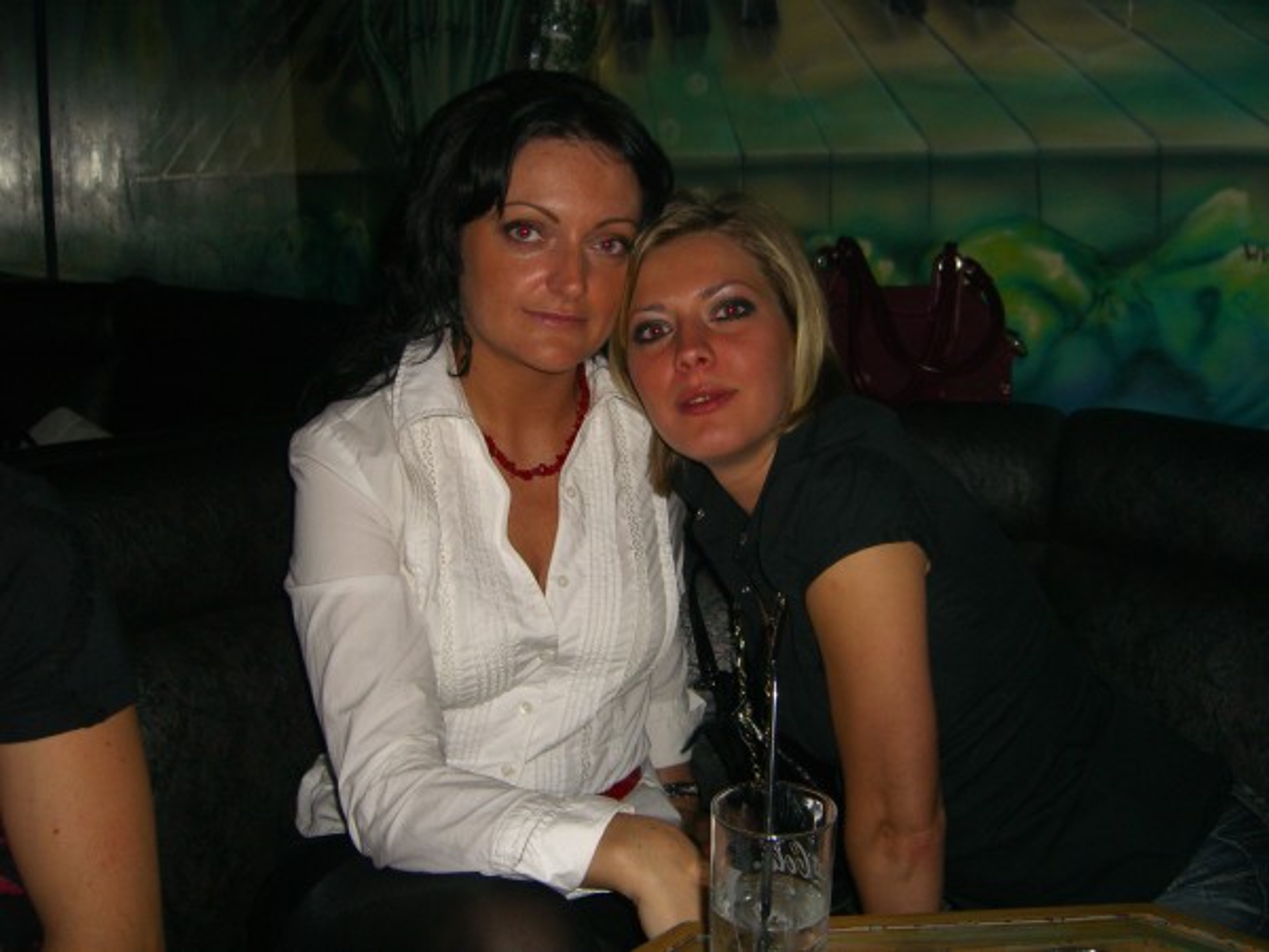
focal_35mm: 38
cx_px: 634
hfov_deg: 49.0
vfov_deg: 37.7
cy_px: 476
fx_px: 1393
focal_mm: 7.9
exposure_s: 1/60
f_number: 2.8
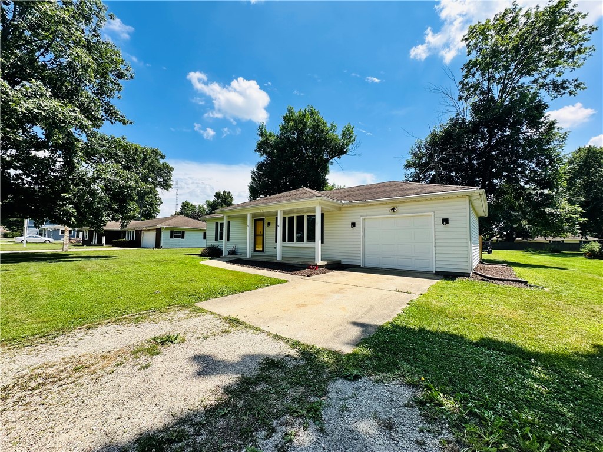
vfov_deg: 85.7
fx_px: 244
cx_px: 302
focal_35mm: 14
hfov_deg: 102.1
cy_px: 226
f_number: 2.2
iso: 50
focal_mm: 2.22
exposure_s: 1/2053
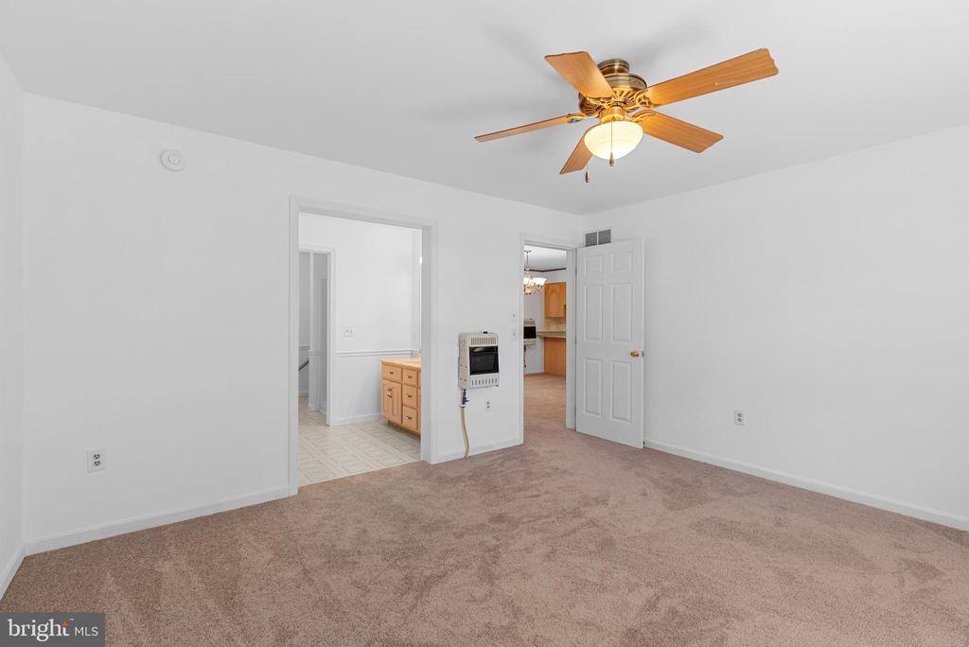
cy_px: 324
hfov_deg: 96.7
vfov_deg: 73.8
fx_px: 431
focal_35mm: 16
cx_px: 484
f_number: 6.7
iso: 400
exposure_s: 1/15
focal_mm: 16
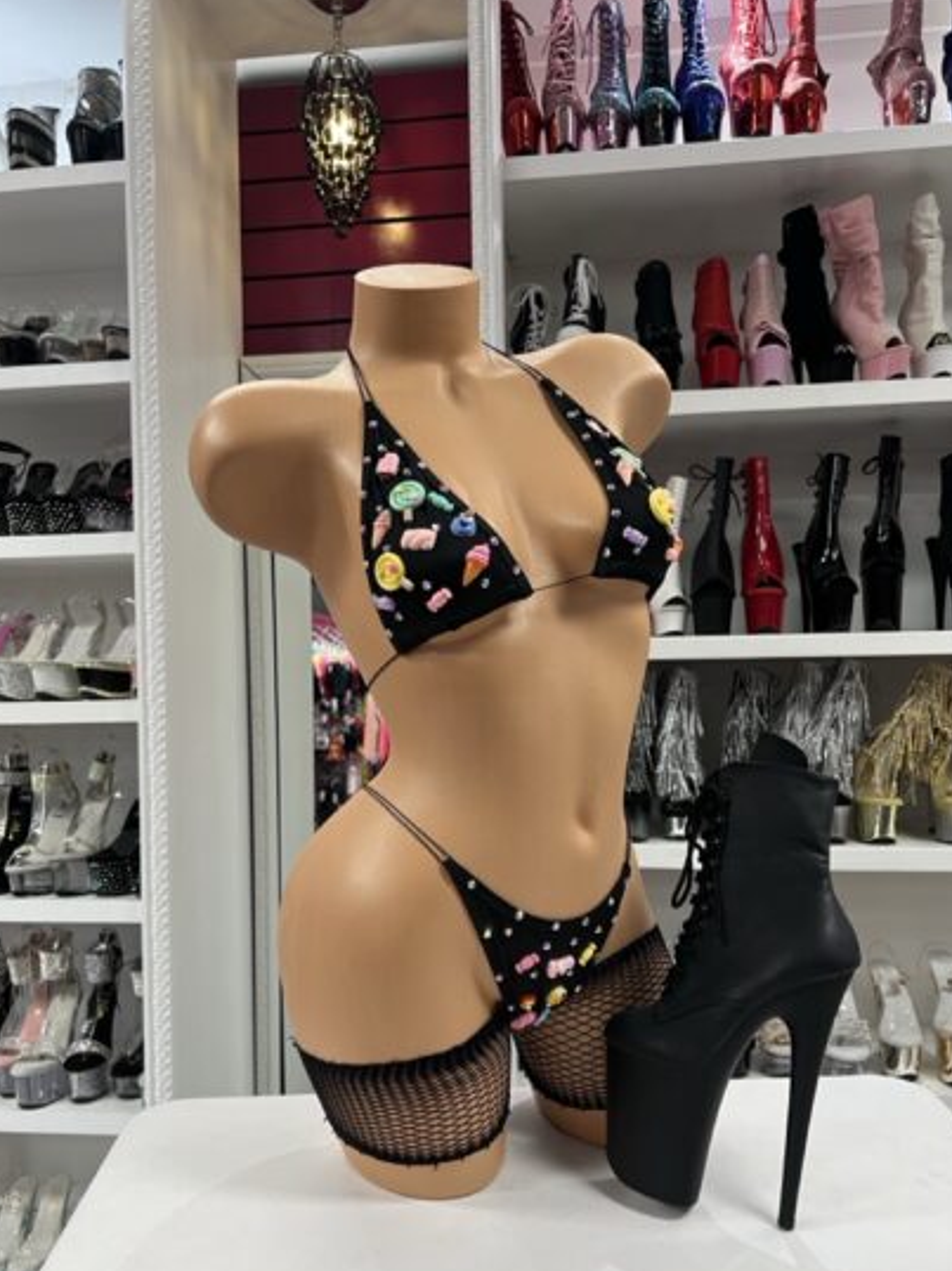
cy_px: 692
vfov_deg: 61.6
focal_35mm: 29
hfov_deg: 48.1
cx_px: 515
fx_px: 1064
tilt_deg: -0.3
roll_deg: +1.7
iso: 125
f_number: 1.5
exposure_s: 1/60
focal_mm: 5.7
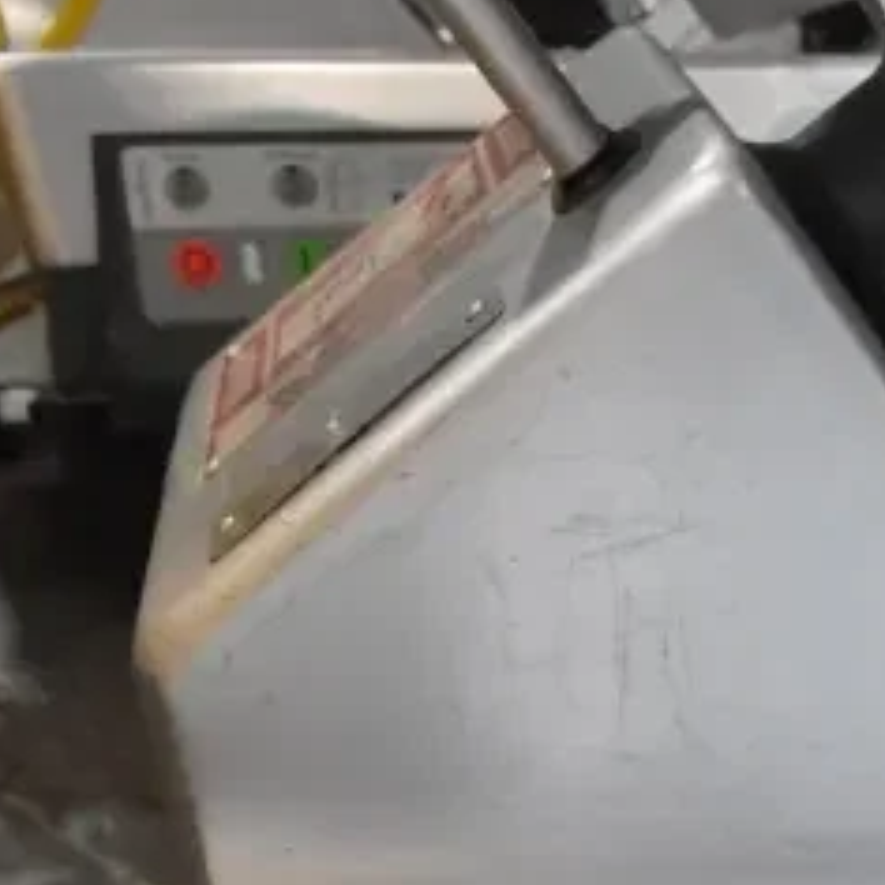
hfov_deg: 19.4
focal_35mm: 89
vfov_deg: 16.4
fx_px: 2574
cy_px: 1596
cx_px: 645
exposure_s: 1/200
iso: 6400
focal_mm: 18
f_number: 7.1
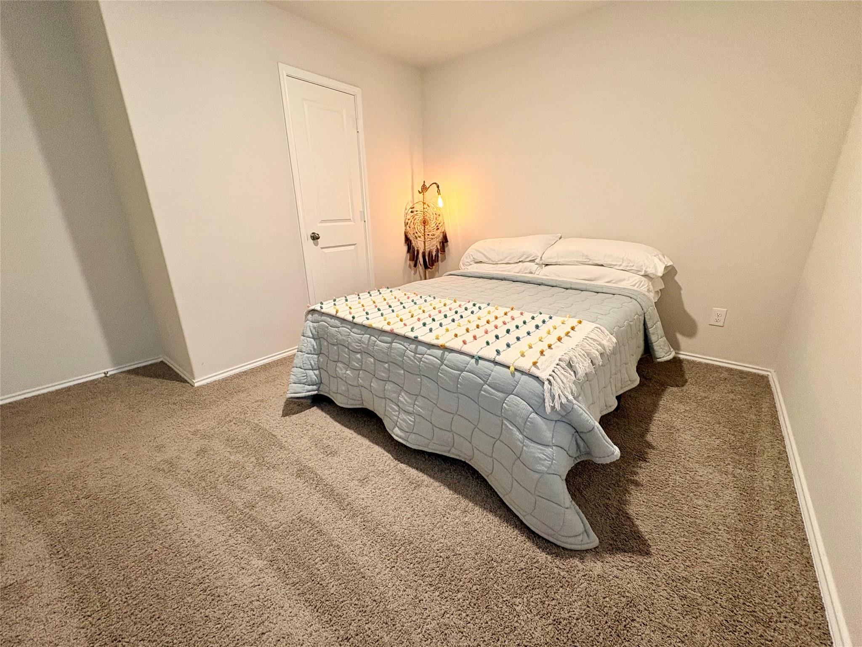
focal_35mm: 14
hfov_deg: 102.1
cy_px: 324
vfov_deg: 85.7
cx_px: 431
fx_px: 349
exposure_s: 1/60
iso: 320
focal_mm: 2.22
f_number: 2.2
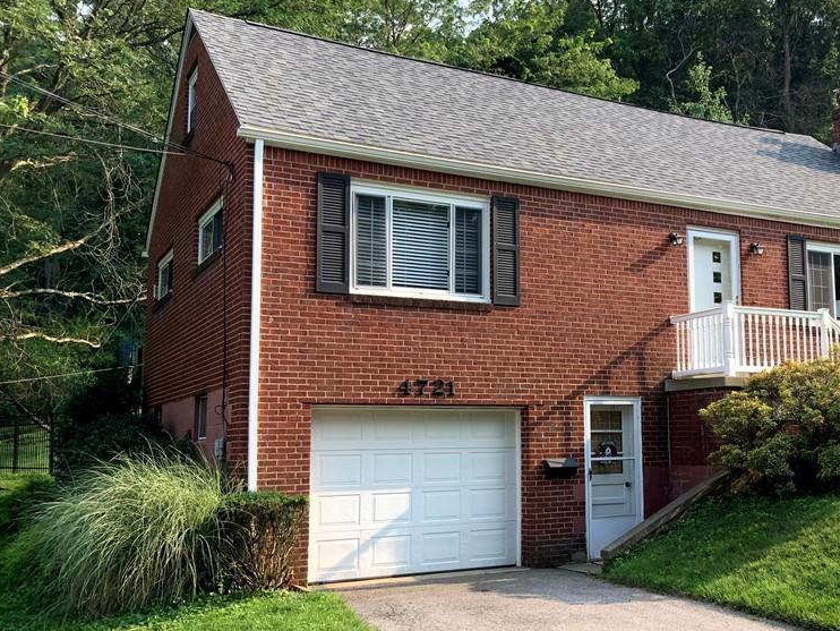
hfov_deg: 46.0
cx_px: 568
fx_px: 971
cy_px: 323
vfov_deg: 36.0
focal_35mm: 40
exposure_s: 1/500
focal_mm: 3
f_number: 1.8
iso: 16
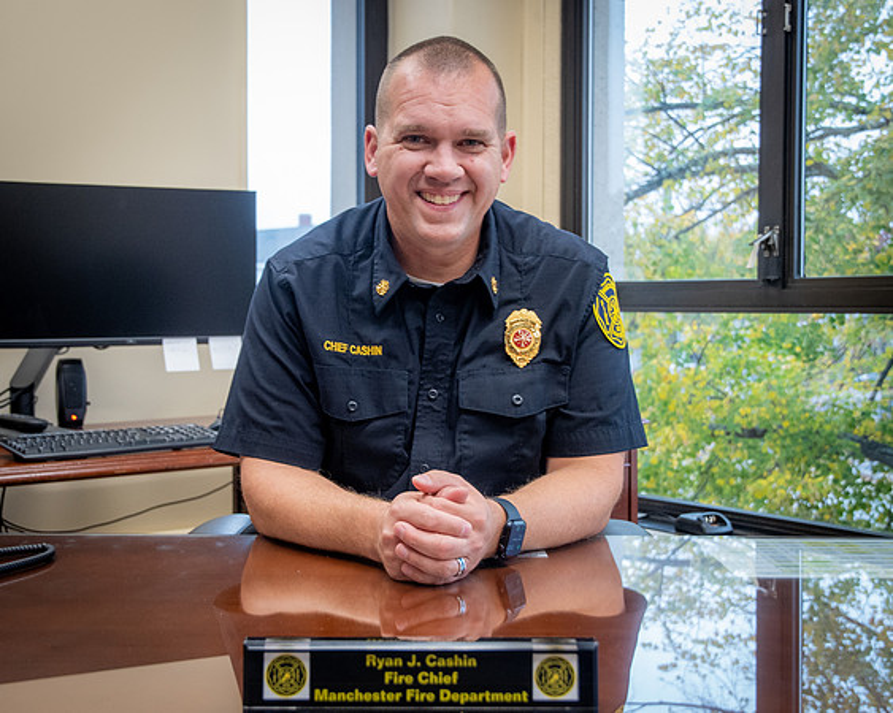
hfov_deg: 38.0
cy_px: 338
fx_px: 1297
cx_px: 427
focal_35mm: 49
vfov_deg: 30.8
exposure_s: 1/60
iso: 800
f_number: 4
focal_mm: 26
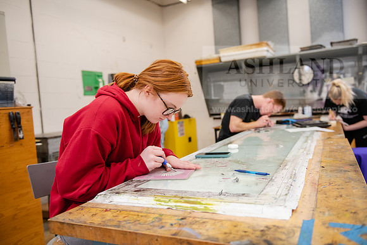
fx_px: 316
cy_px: 122
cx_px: 184
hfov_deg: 60.3
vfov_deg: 42.3
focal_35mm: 31
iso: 640
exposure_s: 1/200
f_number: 3.2
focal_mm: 31
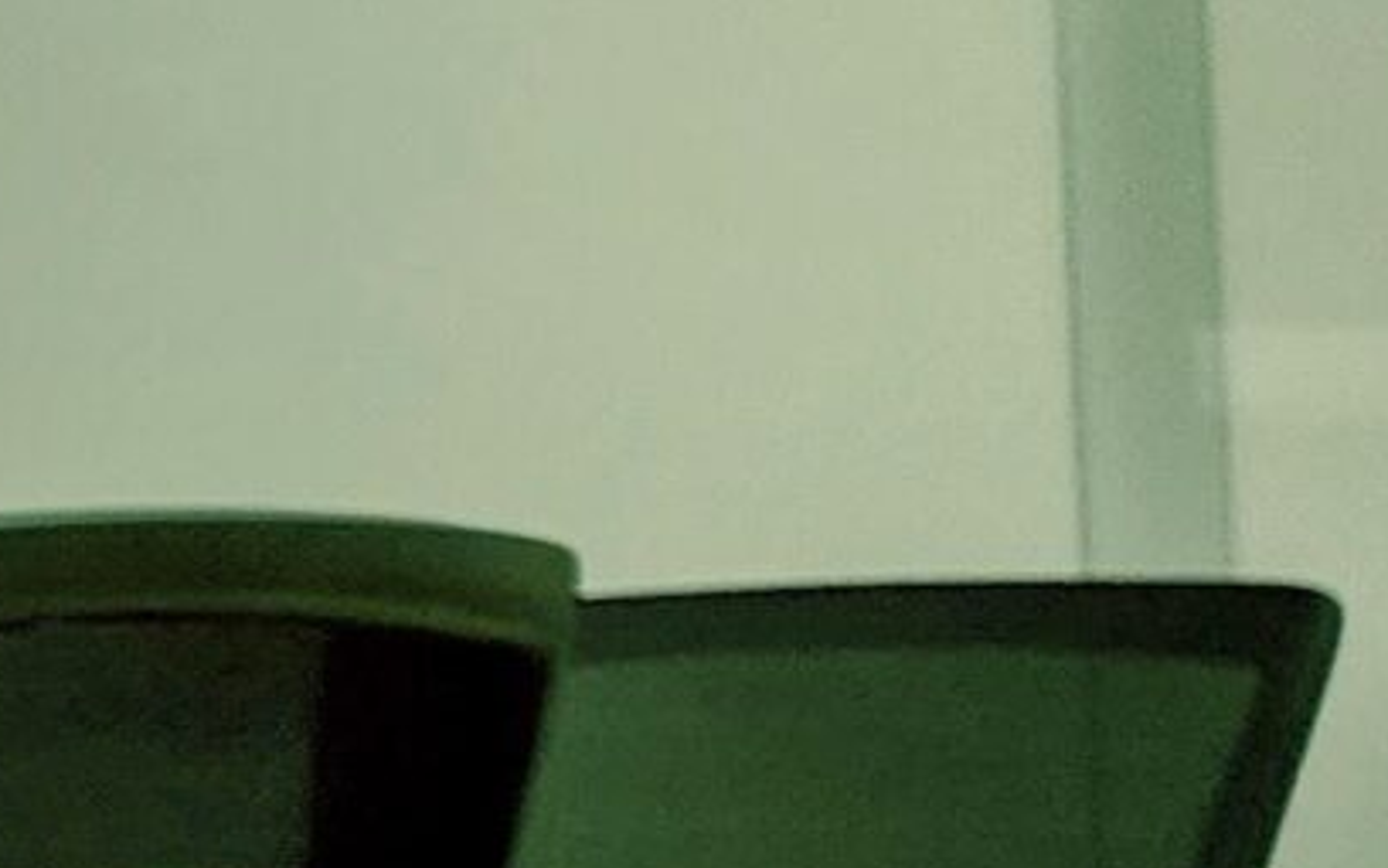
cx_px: -2827
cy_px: 534
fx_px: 5788
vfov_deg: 8.6
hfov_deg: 10.0
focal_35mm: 153
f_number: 1.8
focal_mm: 6.4
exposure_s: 1/100
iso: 160
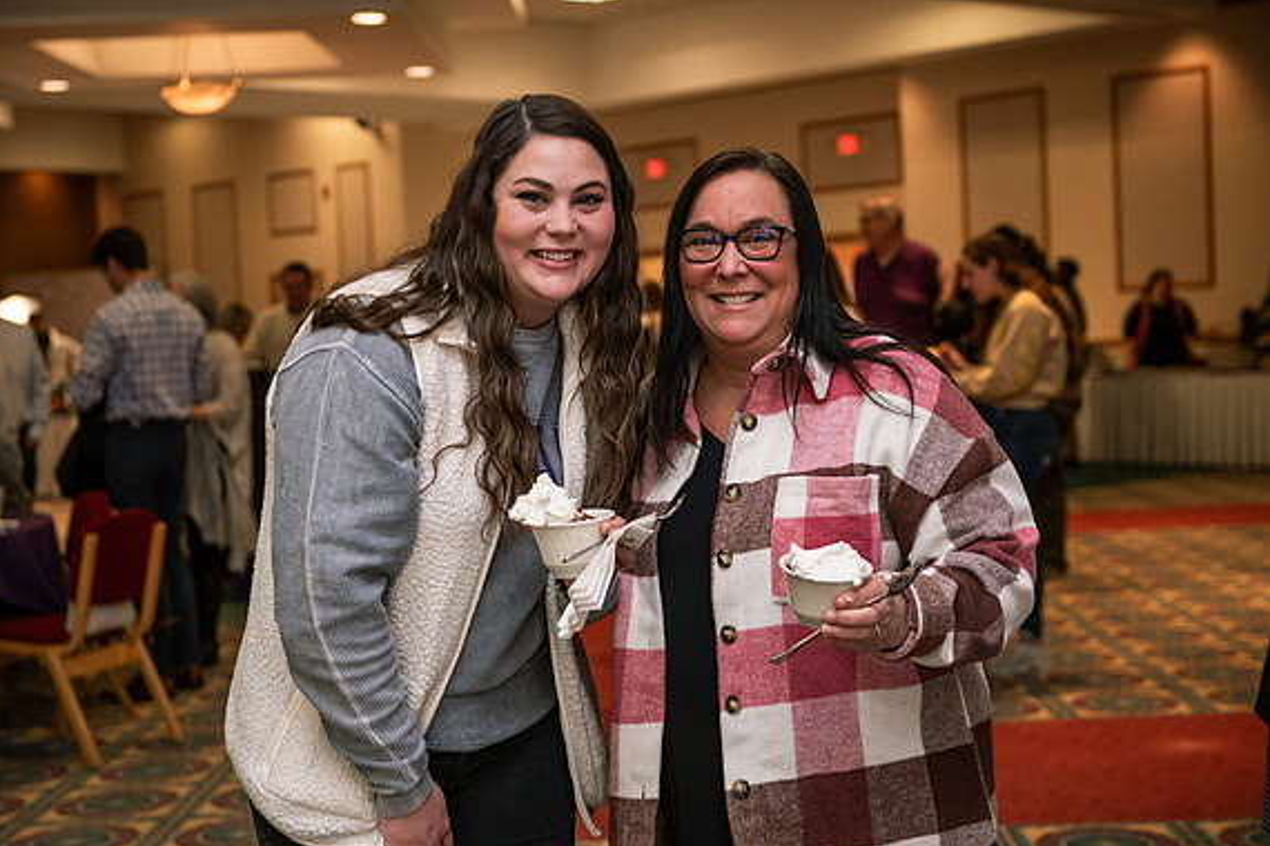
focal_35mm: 59
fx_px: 2081
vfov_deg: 23.0
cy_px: 429
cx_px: 626
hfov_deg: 33.9
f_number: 3.5
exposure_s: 1/160
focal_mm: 58
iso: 1000
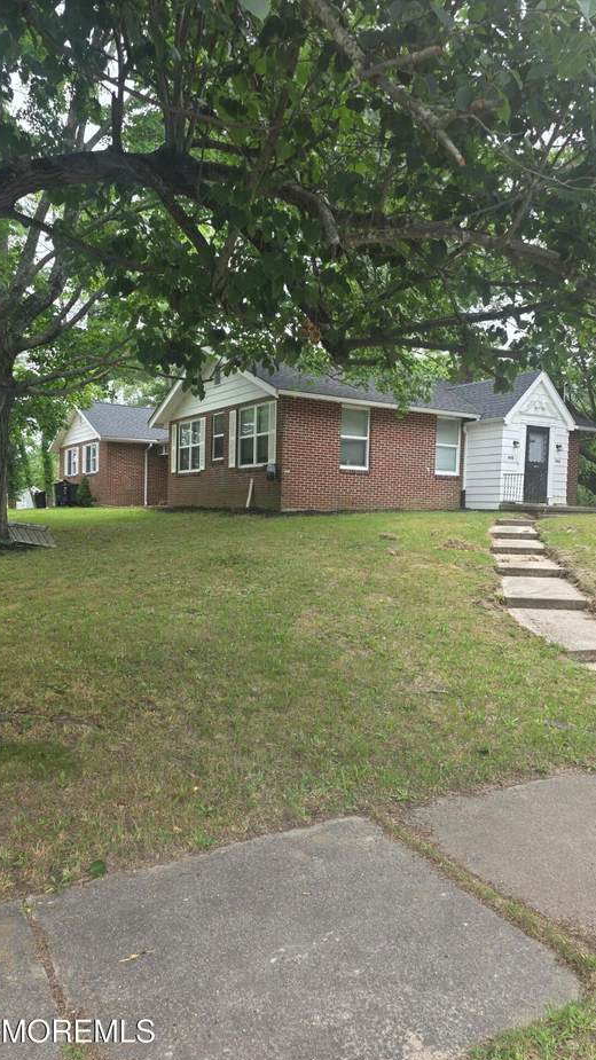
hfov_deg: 44.4
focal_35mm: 26
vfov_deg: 71.9
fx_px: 731
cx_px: 311
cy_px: 532
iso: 32
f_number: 1.7
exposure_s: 1/359
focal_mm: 6.25
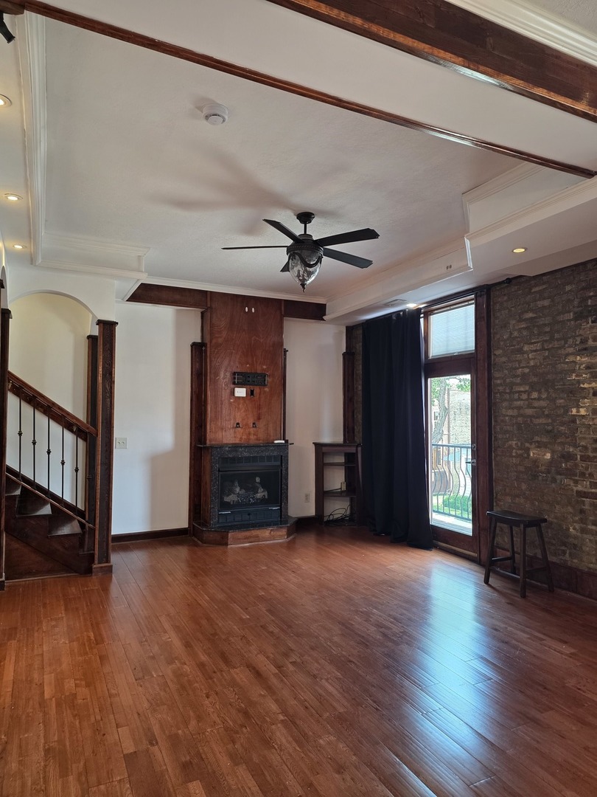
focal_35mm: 23
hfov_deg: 58.9
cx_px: 298
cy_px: 398
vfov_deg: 73.9
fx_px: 529
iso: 160
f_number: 1.7
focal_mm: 6.3
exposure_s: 1/120
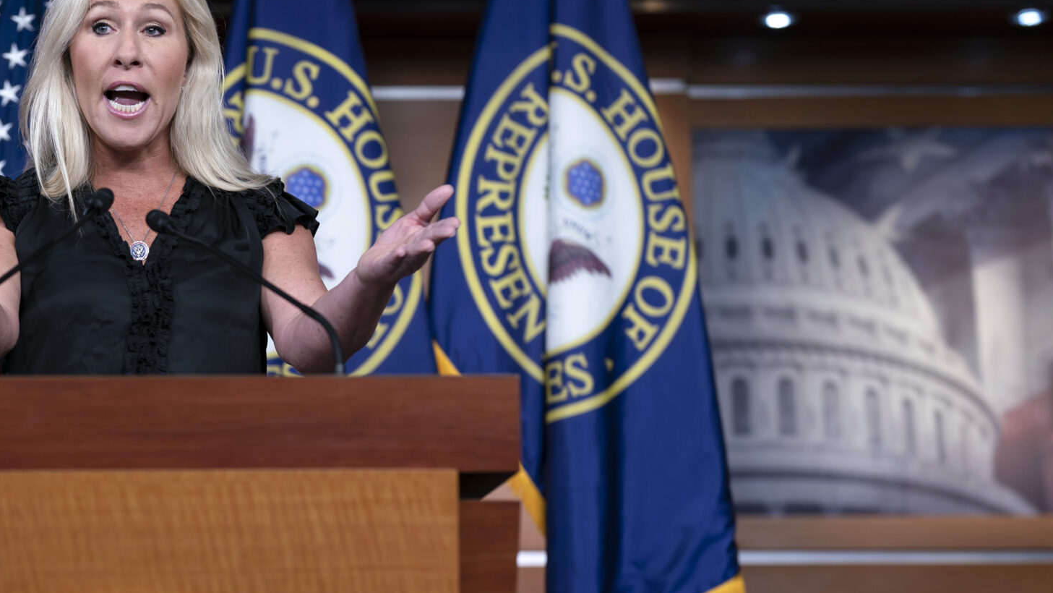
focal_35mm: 92
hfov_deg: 22.8
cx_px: 184
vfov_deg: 13.2
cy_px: 352
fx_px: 2569
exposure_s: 1/500
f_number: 2
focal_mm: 50
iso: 1000
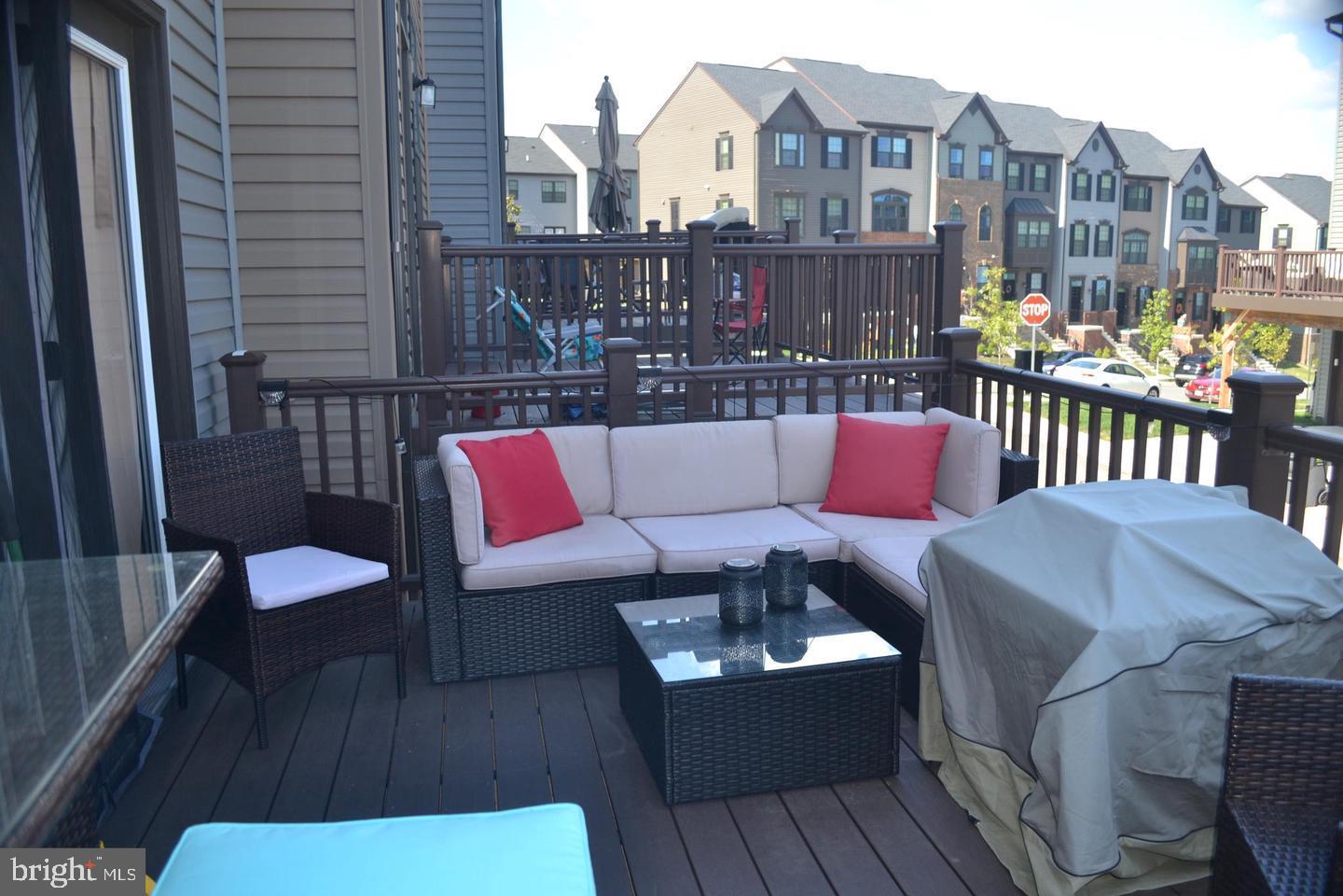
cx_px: 672
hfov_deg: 67.4
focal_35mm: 27
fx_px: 1007
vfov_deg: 47.9
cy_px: 448
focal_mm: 18
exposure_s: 1/125
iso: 220
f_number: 4
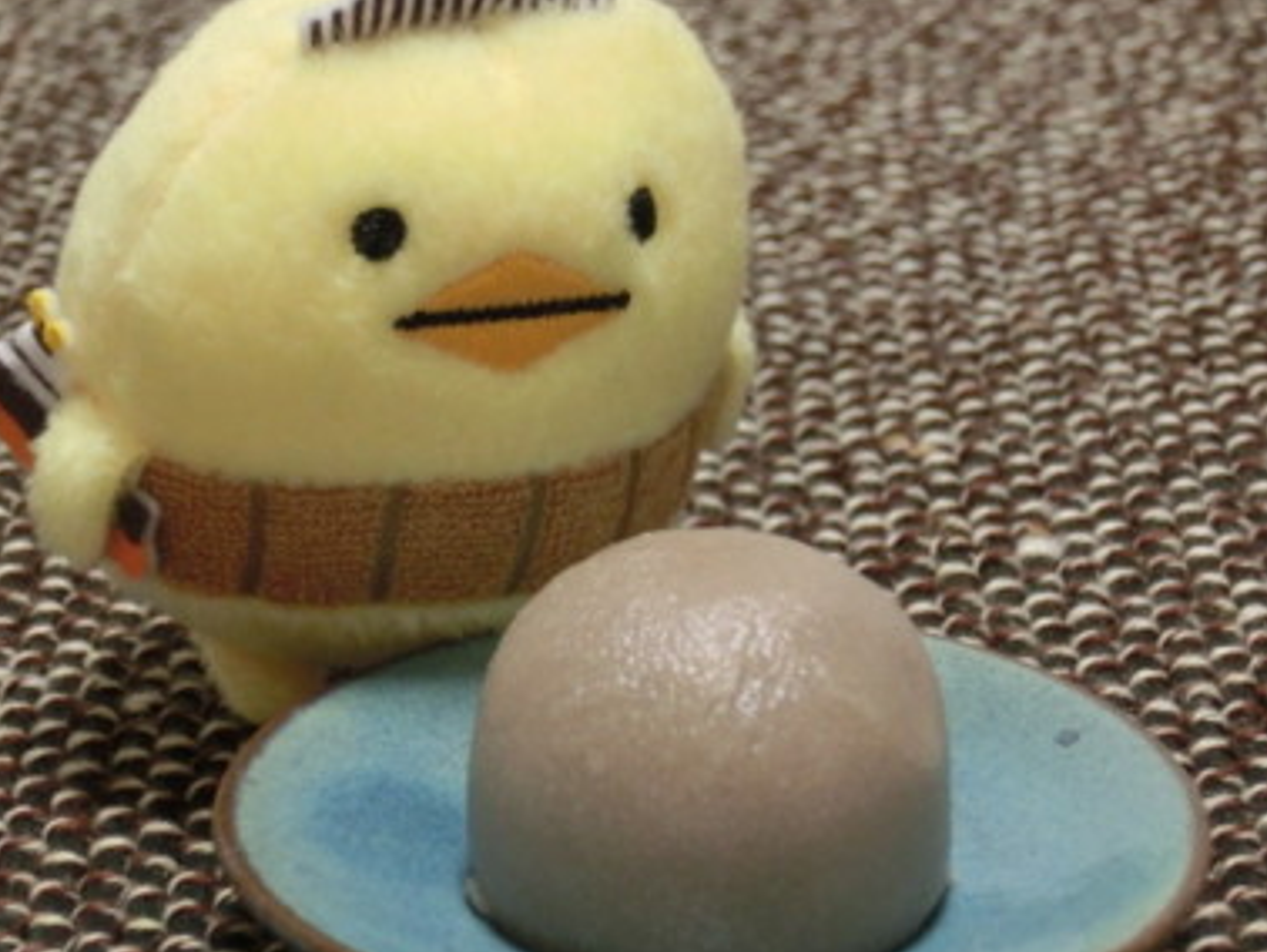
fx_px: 4798
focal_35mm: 131
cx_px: 520
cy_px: 479
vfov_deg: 11.3
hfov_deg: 15.0
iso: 800
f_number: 5.4
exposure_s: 1/13
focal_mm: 19.54
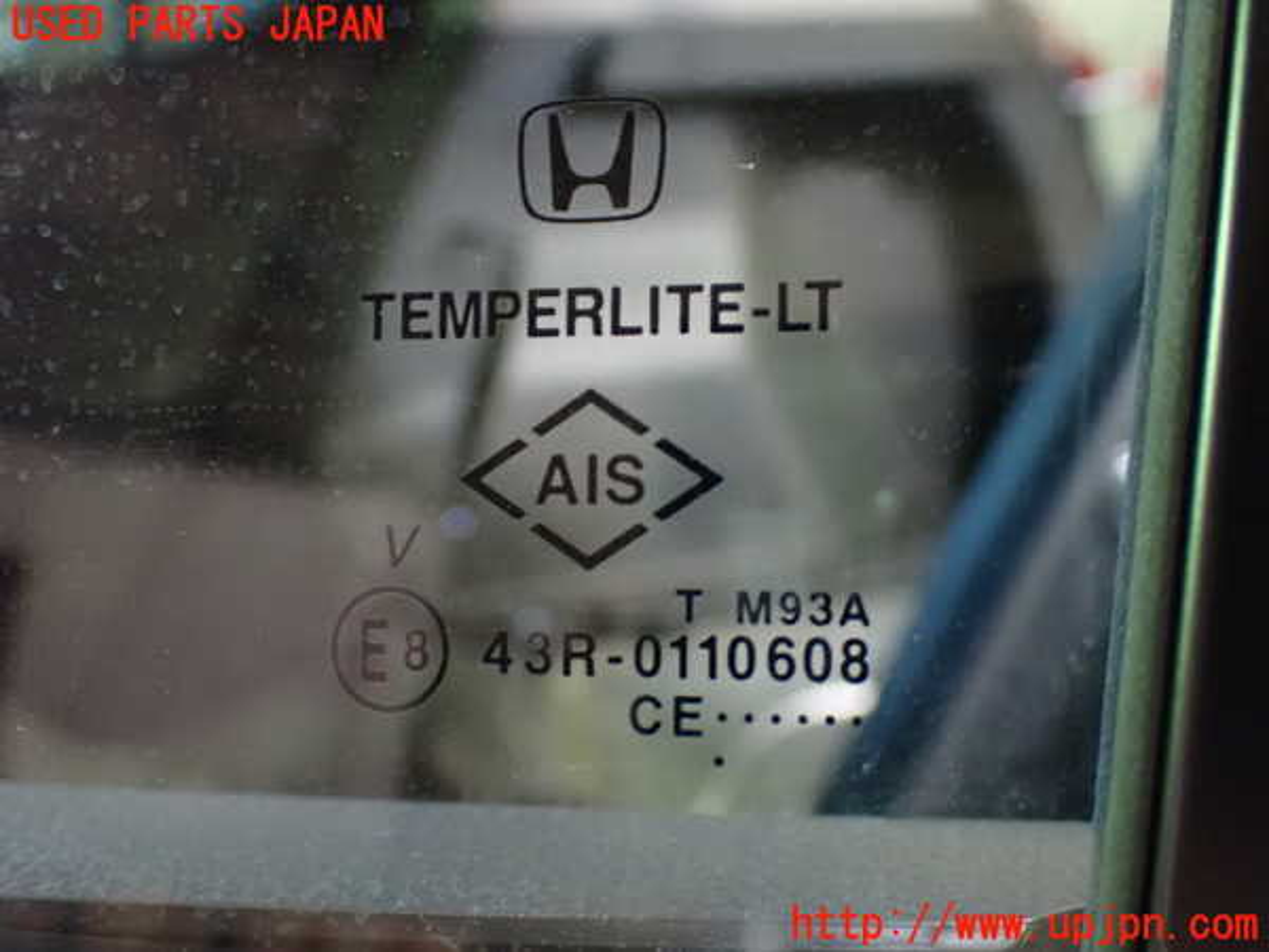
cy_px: 476
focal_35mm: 47
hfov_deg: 40.4
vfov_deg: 30.9
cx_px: 634
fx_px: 1723
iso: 1600
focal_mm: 8.4
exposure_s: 1/40
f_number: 3.1
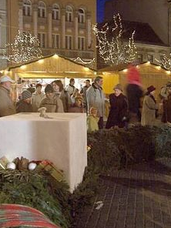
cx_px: 124
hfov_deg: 31.1
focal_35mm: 46
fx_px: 303
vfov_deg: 41.2
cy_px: 113
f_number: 2.7
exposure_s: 1/8
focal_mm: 5.6
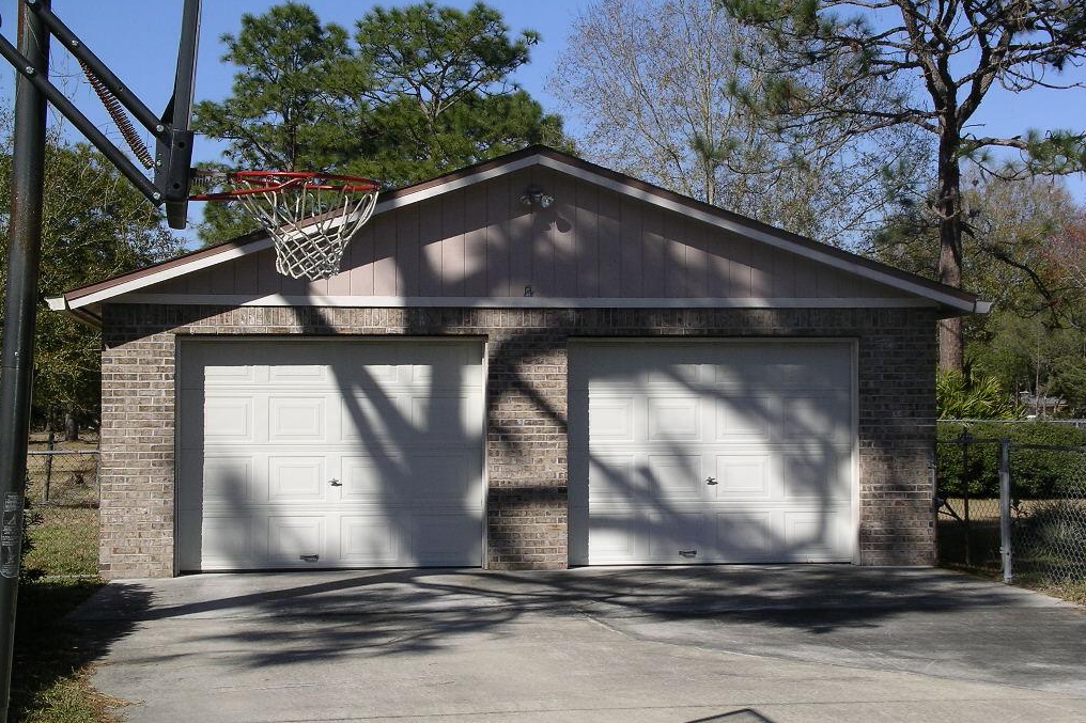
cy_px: 365
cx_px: 541
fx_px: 1960
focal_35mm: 65
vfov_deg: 20.9
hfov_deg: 31.0
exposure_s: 1/477
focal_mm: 12.8
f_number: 6
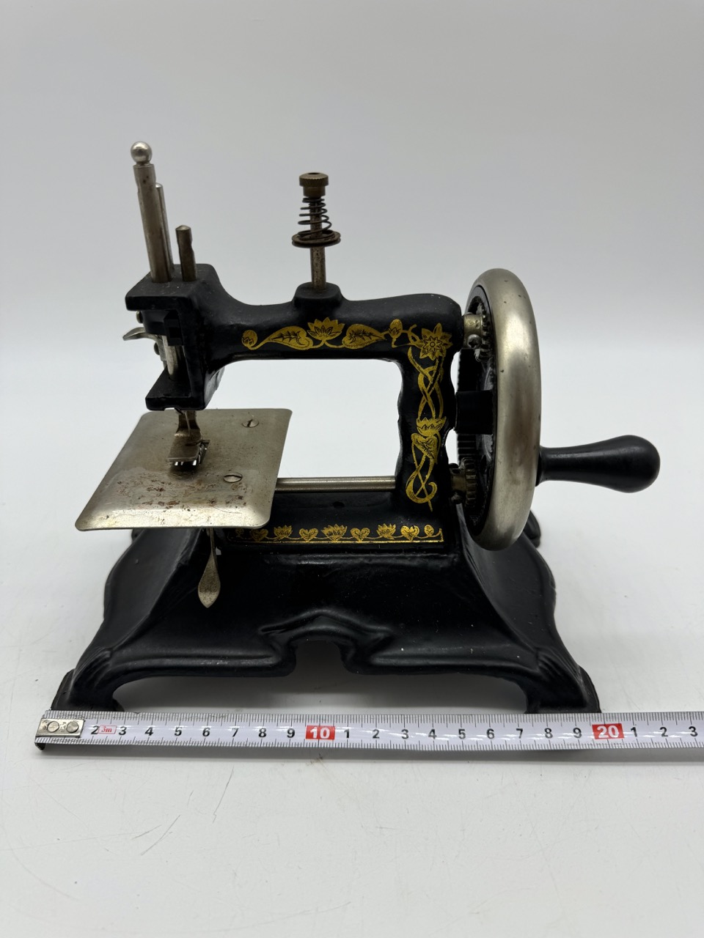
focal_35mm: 24
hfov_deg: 56.8
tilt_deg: -31.6
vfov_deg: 71.6
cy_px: 469
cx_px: 352
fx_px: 651
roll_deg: +1.1
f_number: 1.78
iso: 80
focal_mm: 6.76
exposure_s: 1/621
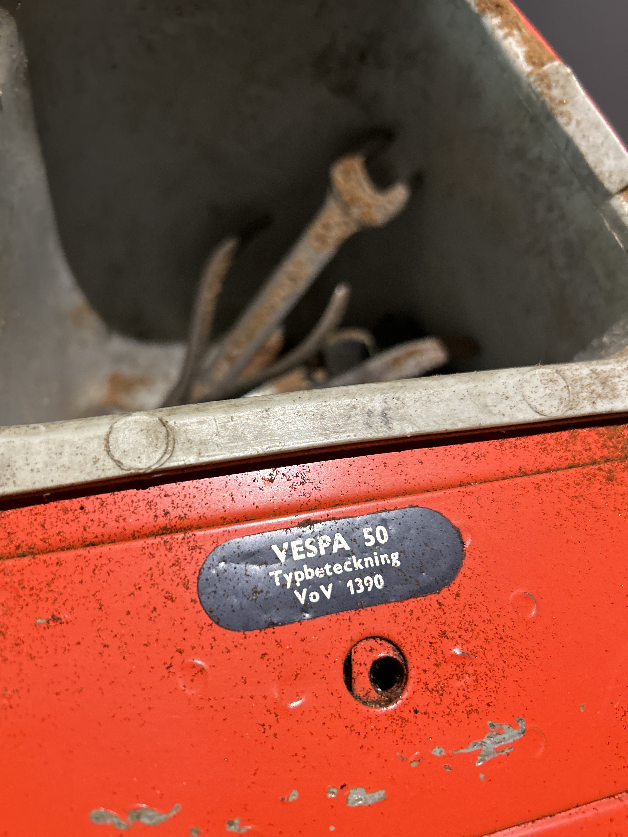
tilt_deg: -59.1
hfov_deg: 53.1
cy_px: 418
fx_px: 629
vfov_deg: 67.3
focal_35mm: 26
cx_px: 314
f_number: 1.5
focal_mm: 5.7
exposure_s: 1/50
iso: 500
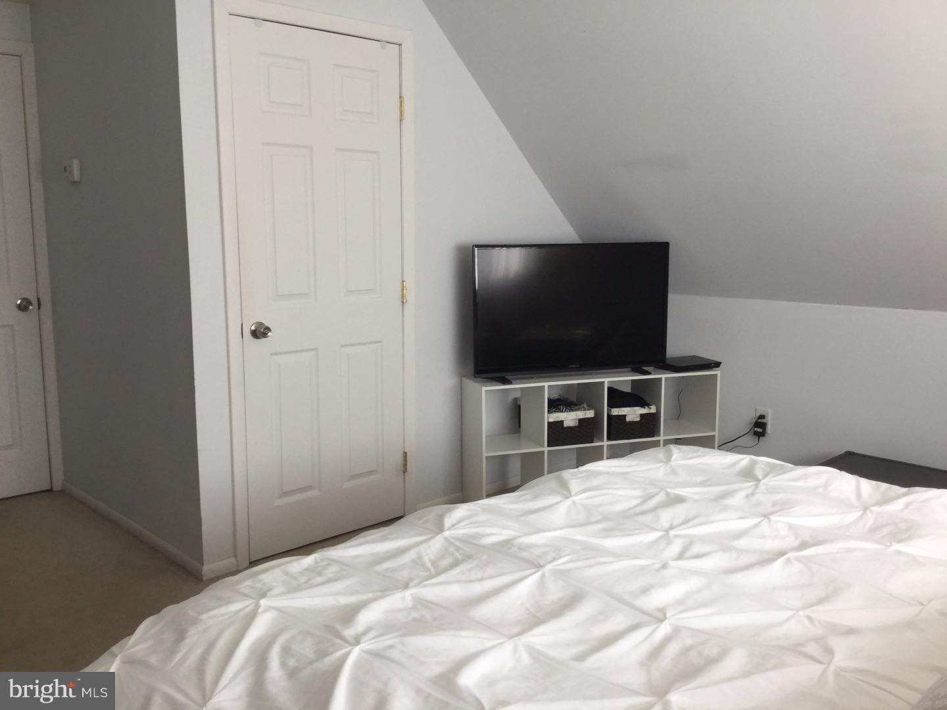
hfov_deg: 58.4
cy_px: 355
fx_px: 848
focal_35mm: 31
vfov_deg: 45.4
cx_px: 474
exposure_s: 1/60
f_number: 2.4
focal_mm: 3.3
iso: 25
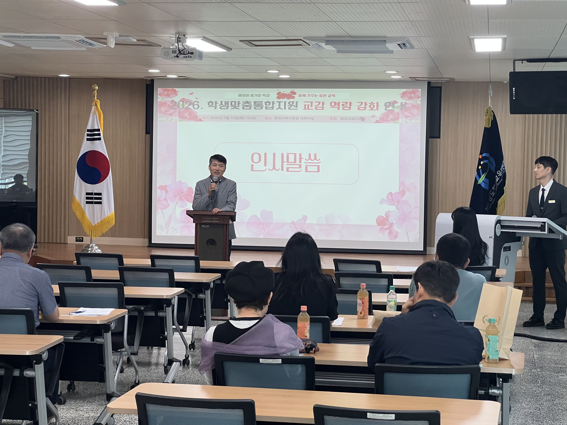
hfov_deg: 25.3
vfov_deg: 19.1
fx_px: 1261
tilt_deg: -2.4
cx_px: 284
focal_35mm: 77
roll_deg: -1.4
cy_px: 212
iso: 250
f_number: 2.8
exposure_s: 1/120
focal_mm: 9
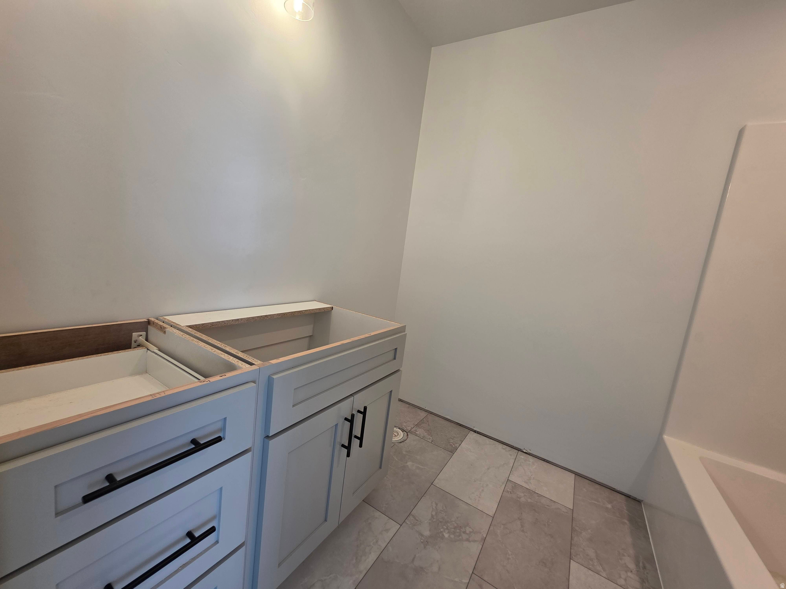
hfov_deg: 106.2
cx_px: 393
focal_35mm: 13
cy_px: 294
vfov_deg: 89.9
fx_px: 295
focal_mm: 2.2
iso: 125
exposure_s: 1/120
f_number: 1.9
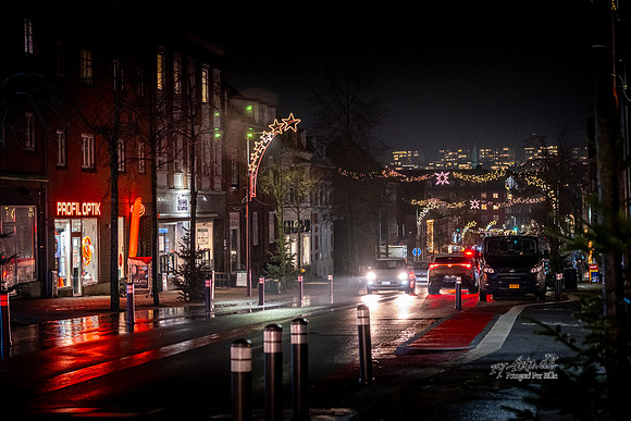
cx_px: 316
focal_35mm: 84
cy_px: 210
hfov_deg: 24.2
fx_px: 1473
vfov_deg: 16.3
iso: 3200
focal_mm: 56
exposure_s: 1/60
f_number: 2.8
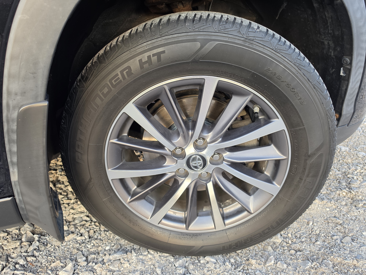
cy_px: 138
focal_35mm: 23
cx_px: 183
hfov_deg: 73.9
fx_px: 243
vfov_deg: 58.9
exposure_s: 1/180
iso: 125
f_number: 1.4
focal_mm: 6.5
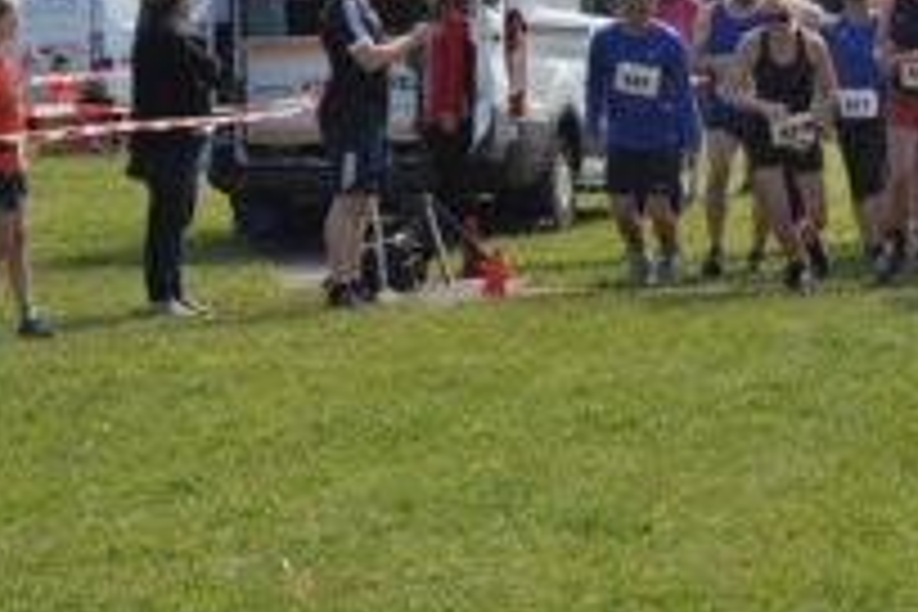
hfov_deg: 9.9
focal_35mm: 206
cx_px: 788
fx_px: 5253
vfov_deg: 6.7
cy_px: 68
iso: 200
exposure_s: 1/250
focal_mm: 70
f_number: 8
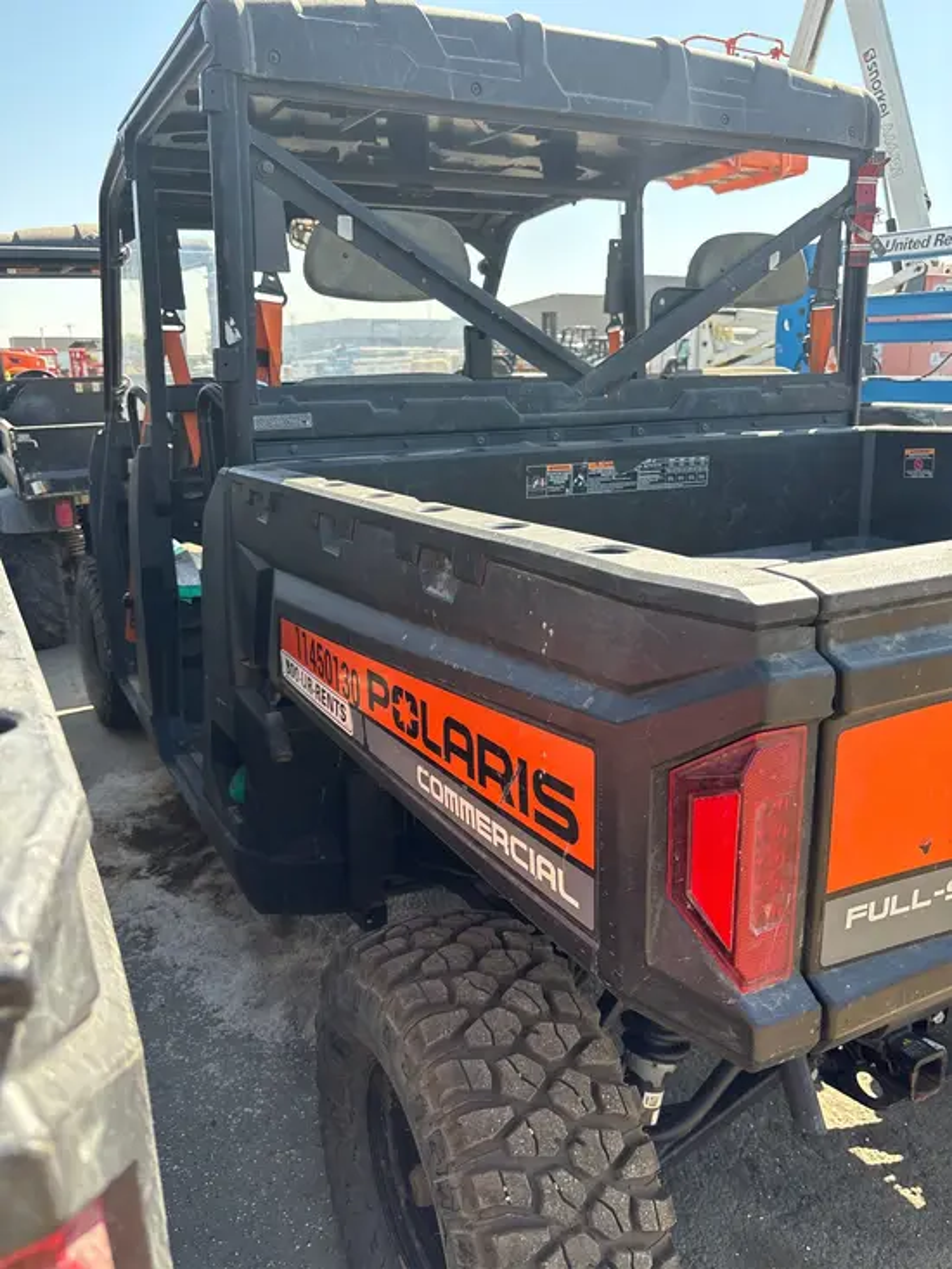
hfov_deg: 53.1
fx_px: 953
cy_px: 634
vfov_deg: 67.3
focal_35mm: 26
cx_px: 476
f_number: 1.6
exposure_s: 1/505
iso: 50
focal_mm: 5.96
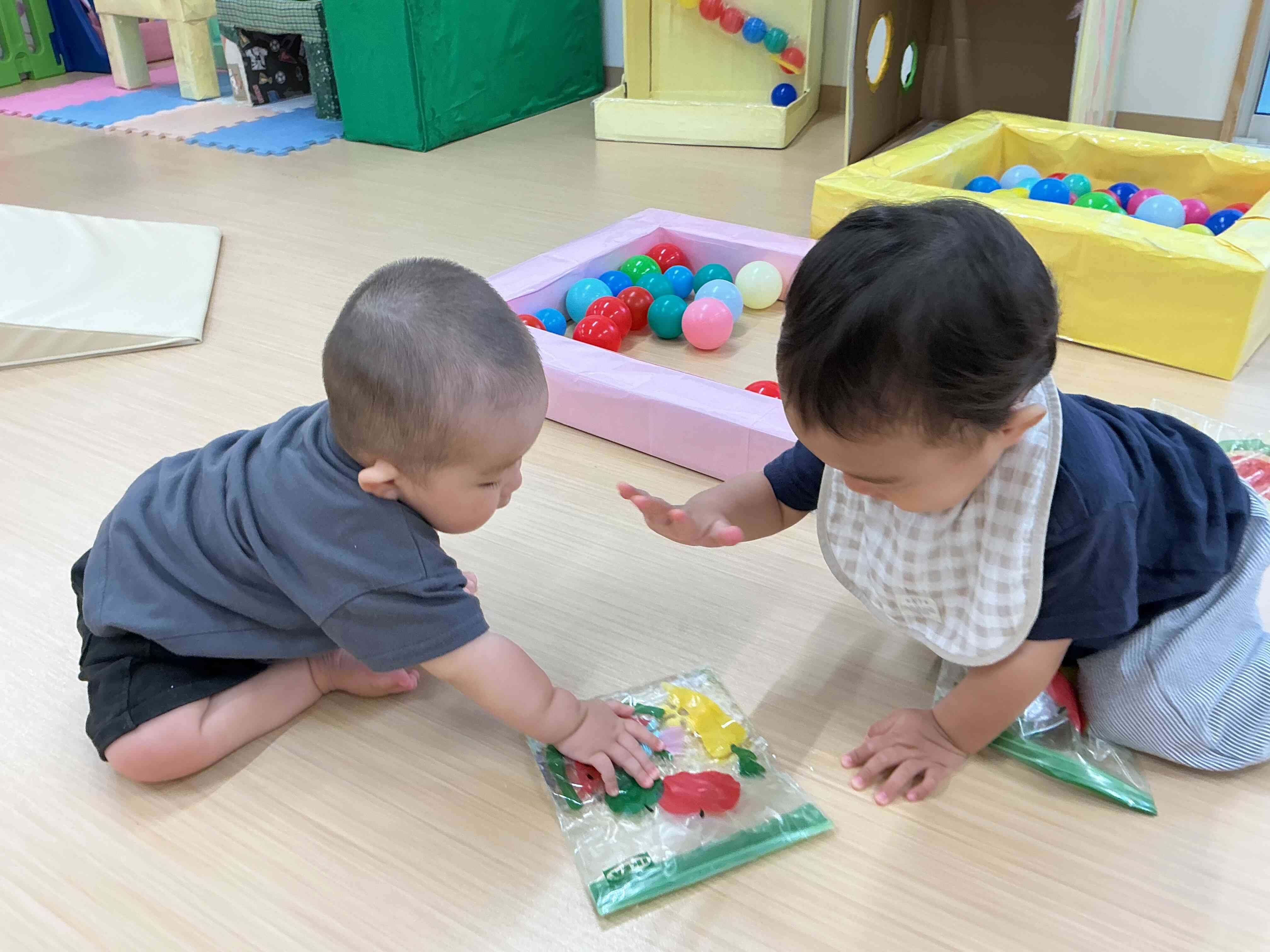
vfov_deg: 48.2
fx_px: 1064
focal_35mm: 29
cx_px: 635
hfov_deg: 61.7
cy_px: 476
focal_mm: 3
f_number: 1.8
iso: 40
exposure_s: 1/60
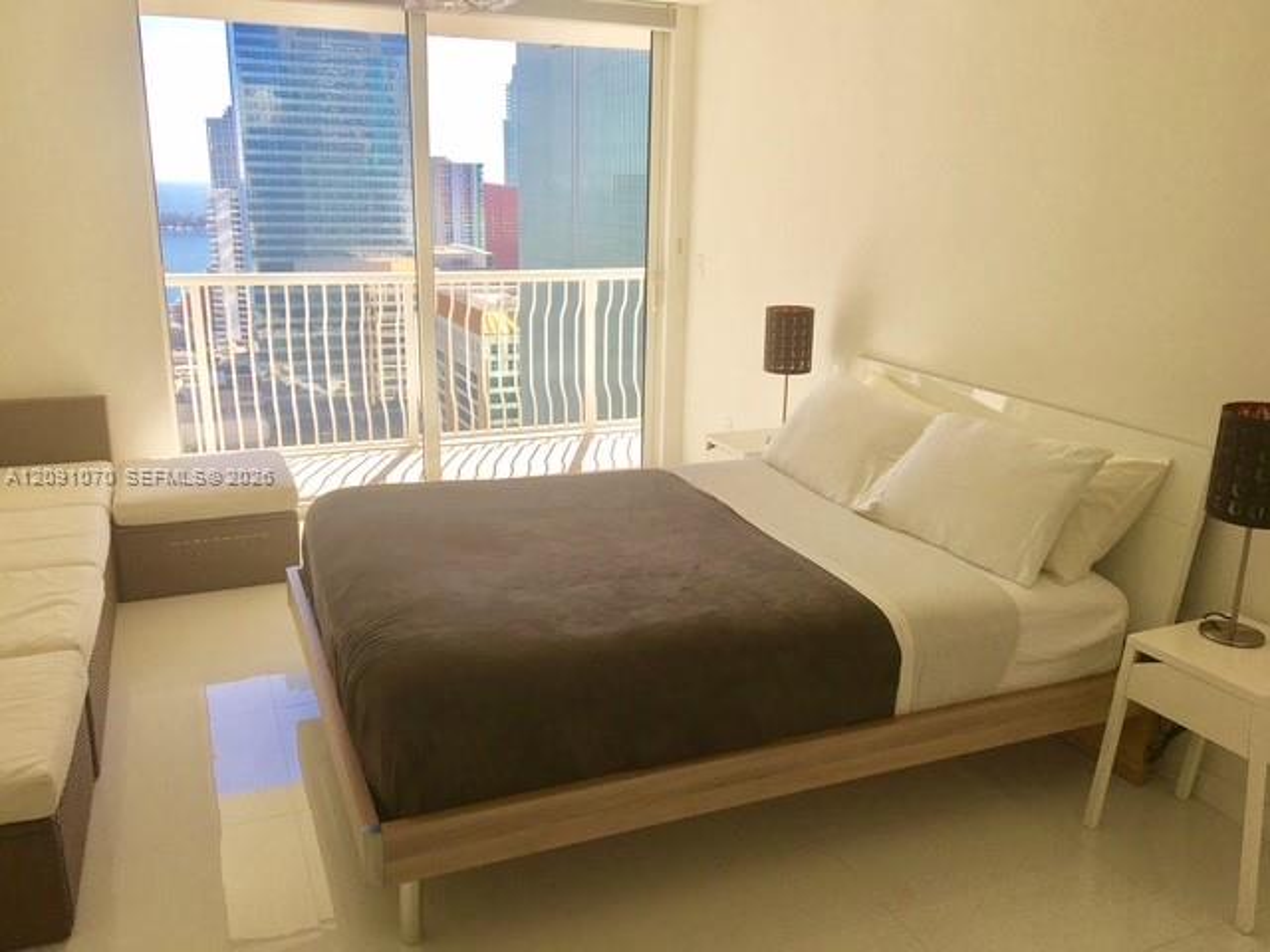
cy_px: 476
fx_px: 1064
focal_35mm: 29
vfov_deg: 48.2
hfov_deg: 61.7
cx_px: 635
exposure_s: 1/466
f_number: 2.2
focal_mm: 4.15
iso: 25
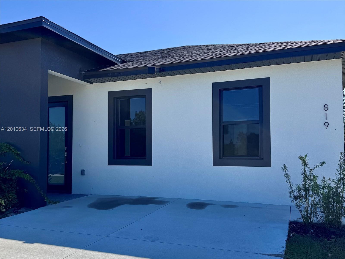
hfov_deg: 71.6
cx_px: 172
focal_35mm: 24
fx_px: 239
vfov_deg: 56.8
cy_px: 130
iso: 80
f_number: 1.78
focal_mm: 6.76
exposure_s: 1/6410
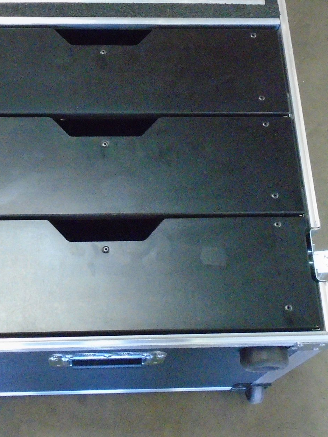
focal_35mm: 54
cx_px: 137
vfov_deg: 35.2
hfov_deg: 27.0
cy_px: 147
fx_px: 682
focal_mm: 4.6
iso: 800
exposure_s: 1/40
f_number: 3.2
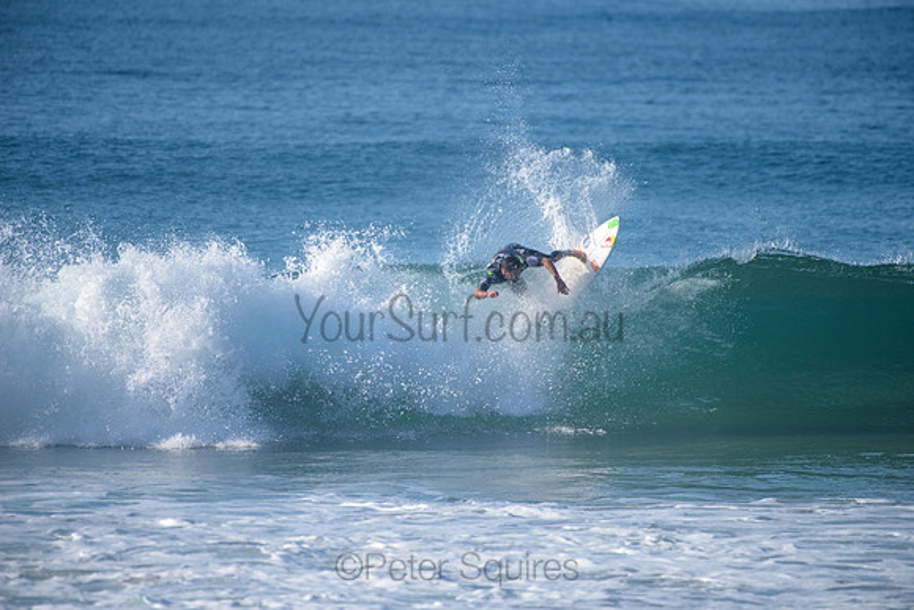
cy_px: 305
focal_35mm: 500
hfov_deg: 4.1
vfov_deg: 2.8
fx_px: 12697
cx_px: 457
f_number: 5.6
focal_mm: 500
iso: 280
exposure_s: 1/2000
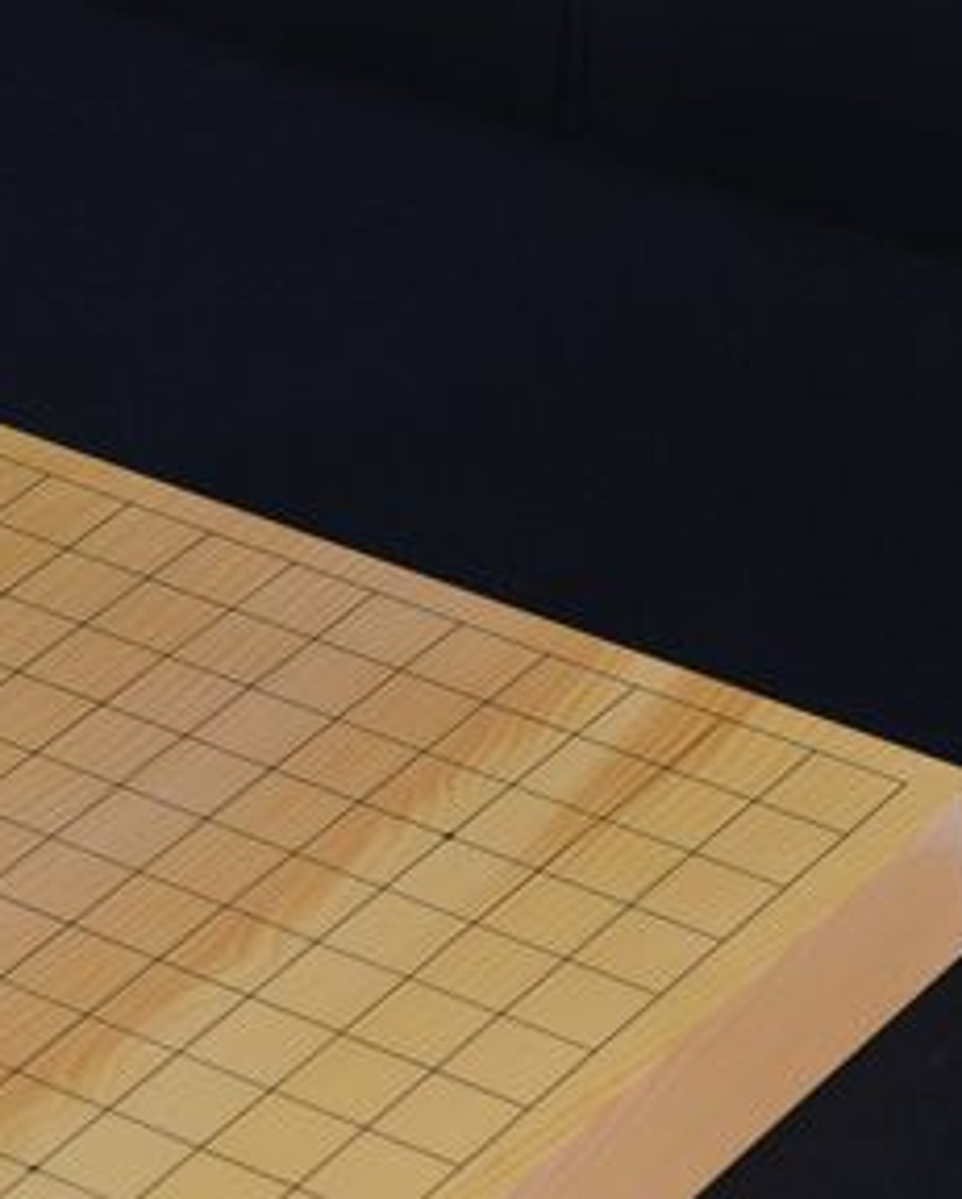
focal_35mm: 198
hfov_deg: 7.8
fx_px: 7036
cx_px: 8
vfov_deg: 9.7
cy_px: 933
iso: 400
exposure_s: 1/30
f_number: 8
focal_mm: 58
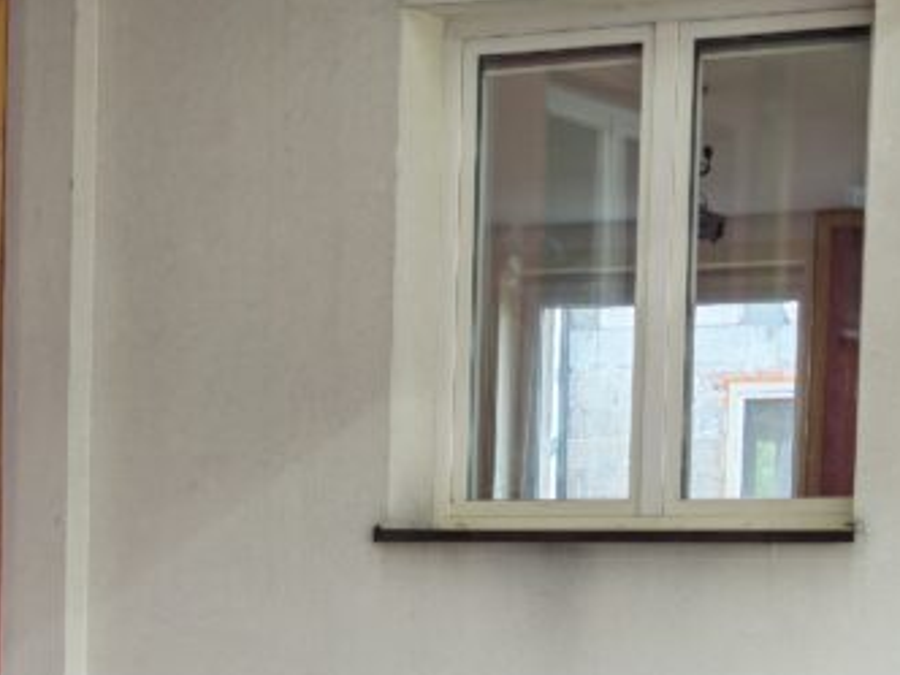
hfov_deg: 13.9
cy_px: 1019
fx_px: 3692
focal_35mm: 142
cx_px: 632
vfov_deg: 10.1
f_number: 1.6
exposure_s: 1/50
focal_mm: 6.55
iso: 50
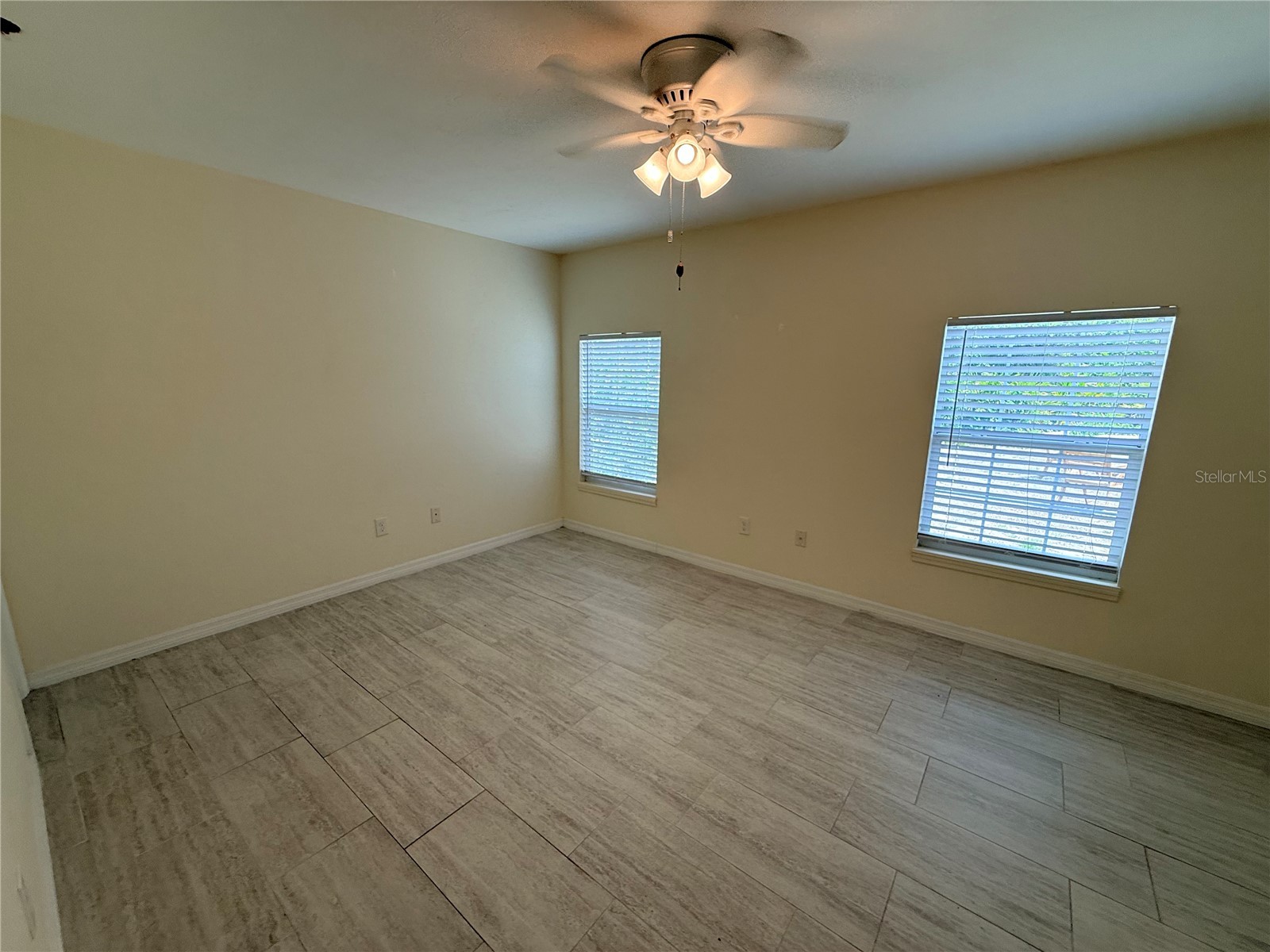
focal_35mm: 14
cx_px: 635
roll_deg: -1.5
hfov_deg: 102.1
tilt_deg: -11.6
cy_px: 476
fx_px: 514
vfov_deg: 85.7
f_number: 2.2
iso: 80
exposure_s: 1/120
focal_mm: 2.22
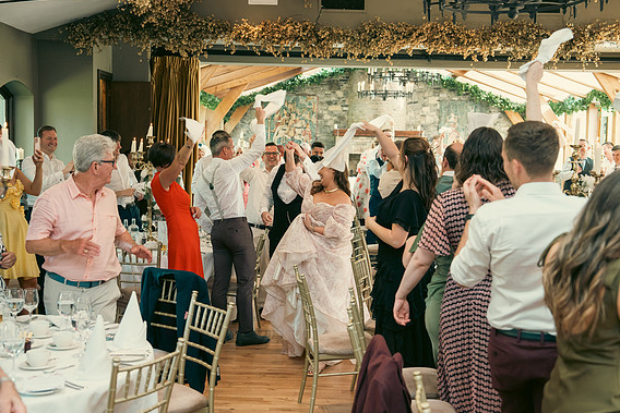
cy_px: 205
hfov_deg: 41.9
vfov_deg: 28.7
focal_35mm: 47
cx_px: 309
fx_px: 810
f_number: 3.5
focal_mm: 46
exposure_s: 1/160
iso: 1250
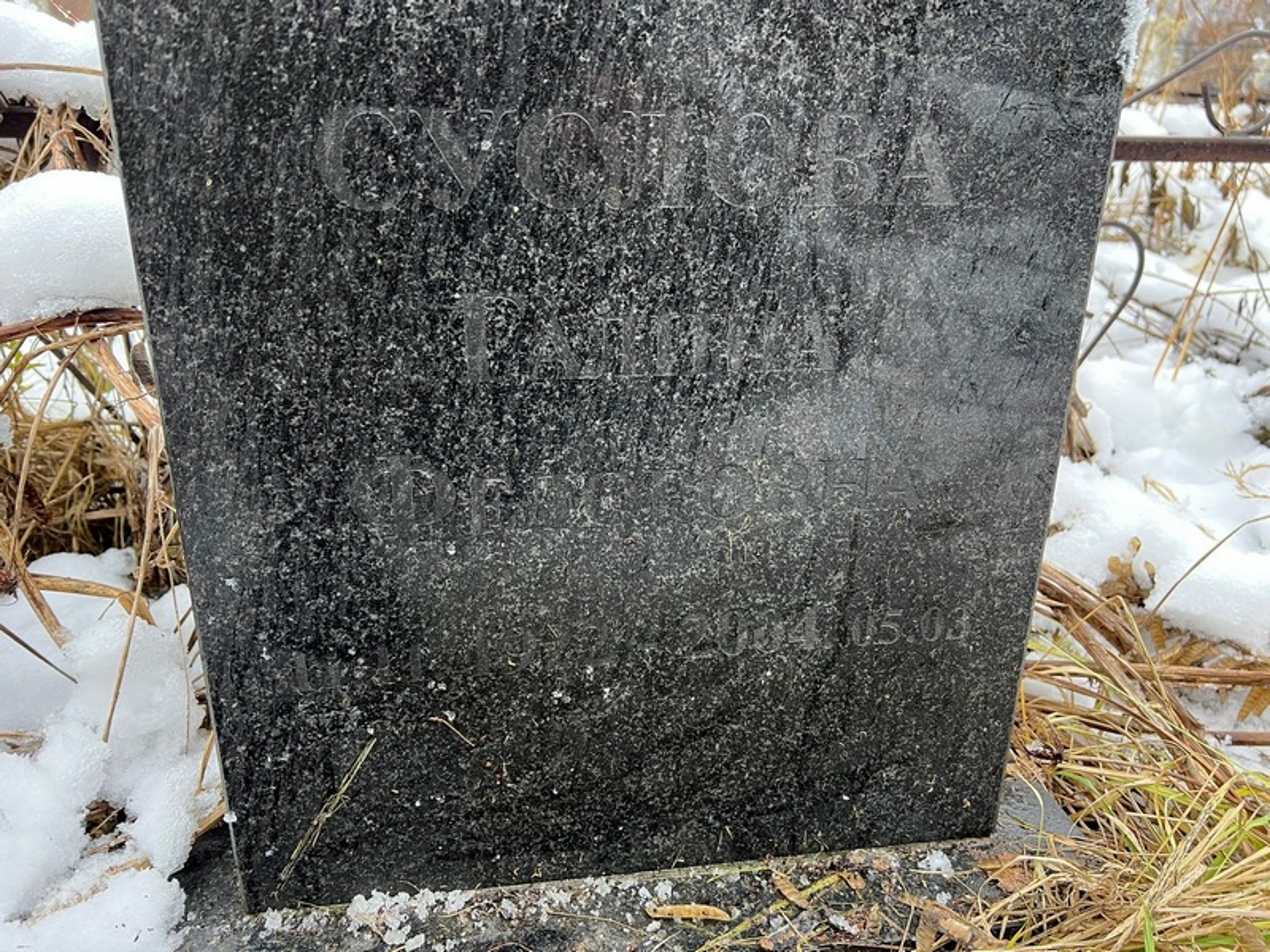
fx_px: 954
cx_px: 635
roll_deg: -1.4
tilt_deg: -22.3
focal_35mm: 26
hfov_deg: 67.3
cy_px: 476
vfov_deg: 53.1
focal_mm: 5.7
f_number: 1.5
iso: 125
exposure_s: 1/61
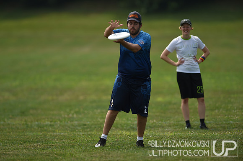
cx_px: 122
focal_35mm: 400
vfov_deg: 3.4
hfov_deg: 5.2
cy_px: 80
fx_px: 2696
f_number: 4
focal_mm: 400
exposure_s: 1/1600
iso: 100
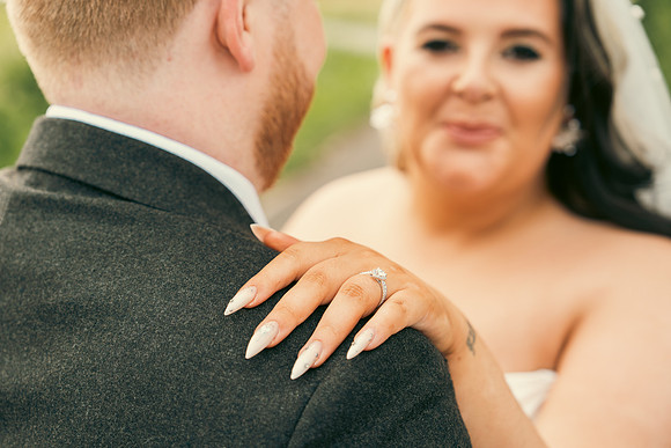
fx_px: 1156
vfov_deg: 21.9
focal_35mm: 62
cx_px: 336
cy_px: 224
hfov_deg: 32.4
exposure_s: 1/320
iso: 125
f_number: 3.5
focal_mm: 62
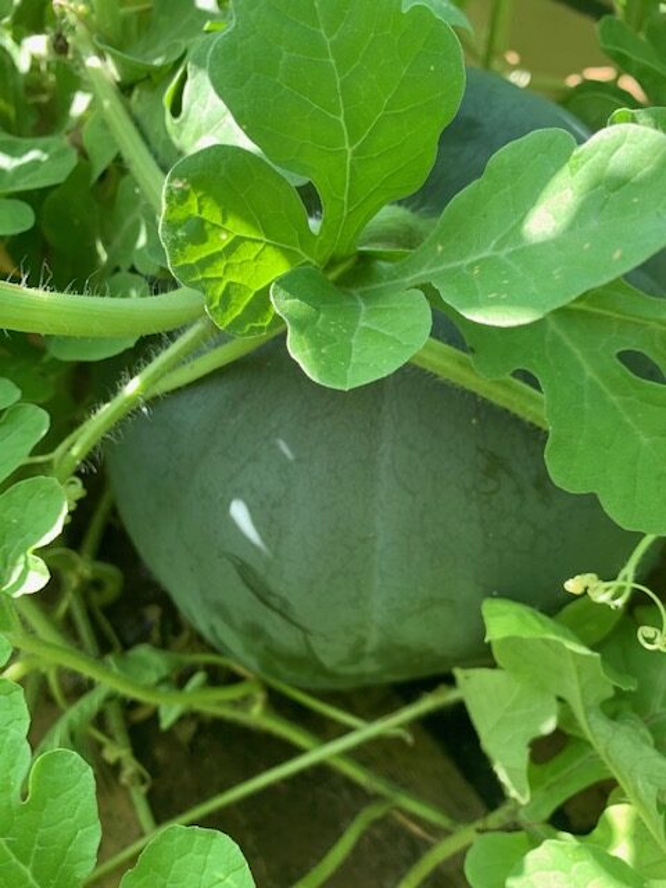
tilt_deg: -59.6
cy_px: 444
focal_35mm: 26
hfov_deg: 53.1
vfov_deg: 67.3
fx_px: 667
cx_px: 333
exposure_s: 1/122
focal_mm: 4.25
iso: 32
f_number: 1.8
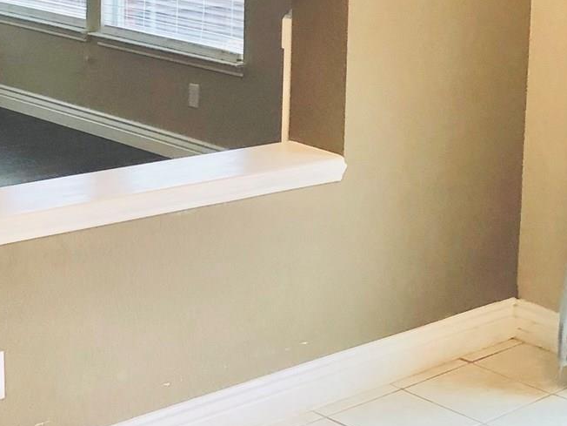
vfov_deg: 16.6
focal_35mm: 88
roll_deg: -2.8
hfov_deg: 22.2
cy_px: 54
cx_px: 341
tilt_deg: -6.9
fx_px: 1441
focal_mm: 4
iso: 40
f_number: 1.8
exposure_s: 1/30
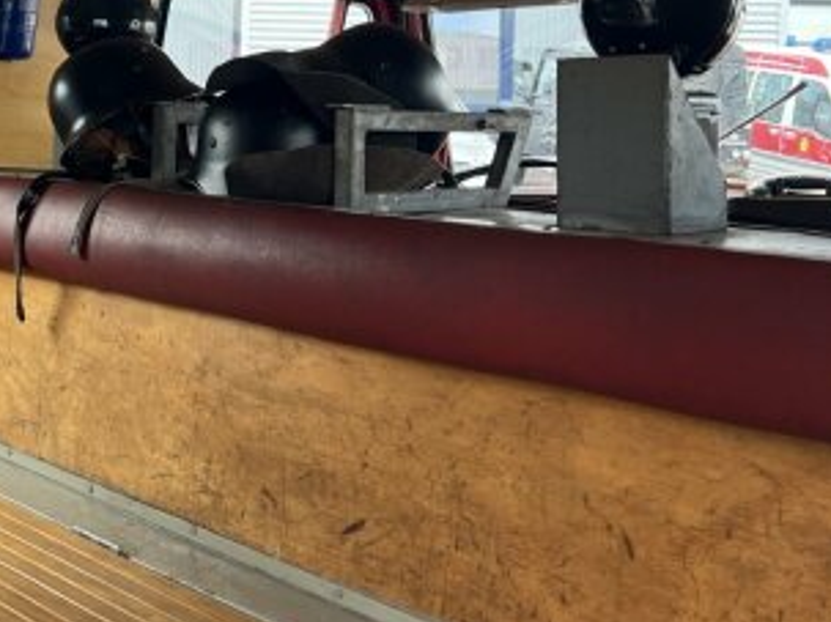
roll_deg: -1.4
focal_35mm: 55
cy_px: 107
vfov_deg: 26.0
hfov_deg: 32.6
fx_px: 1320
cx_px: 36
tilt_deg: -1.5
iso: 50
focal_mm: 5.7
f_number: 1.5
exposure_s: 1/171
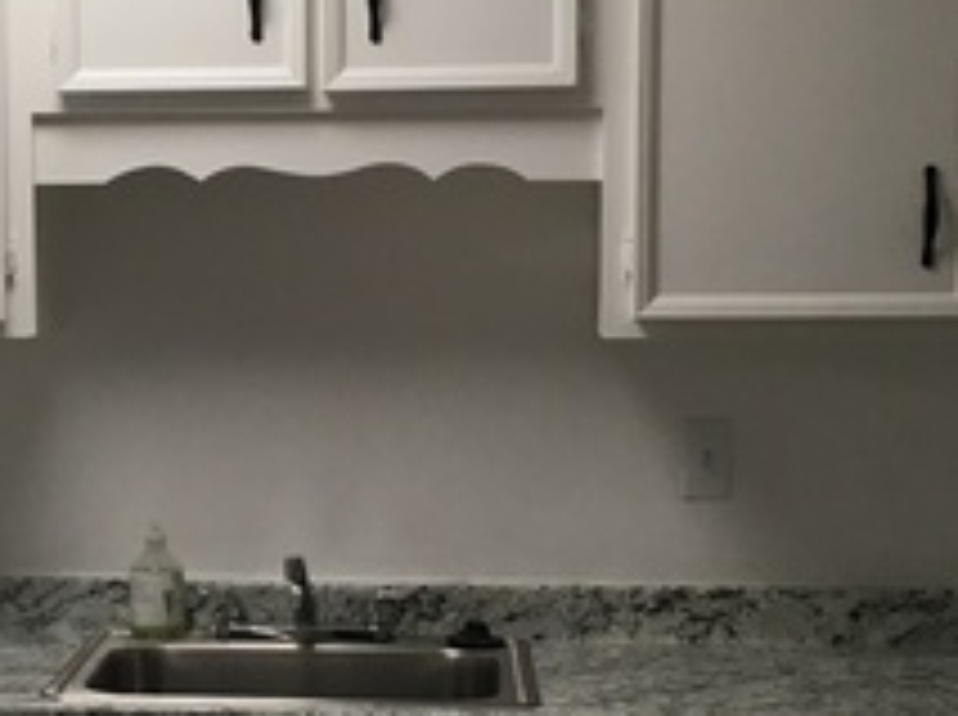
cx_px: 124
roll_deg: +1.3
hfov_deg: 21.2
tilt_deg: -5.1
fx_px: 2514
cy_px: 464
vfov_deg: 16.2
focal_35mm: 91
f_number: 2.2
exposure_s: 1/40
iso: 25
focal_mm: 4.15
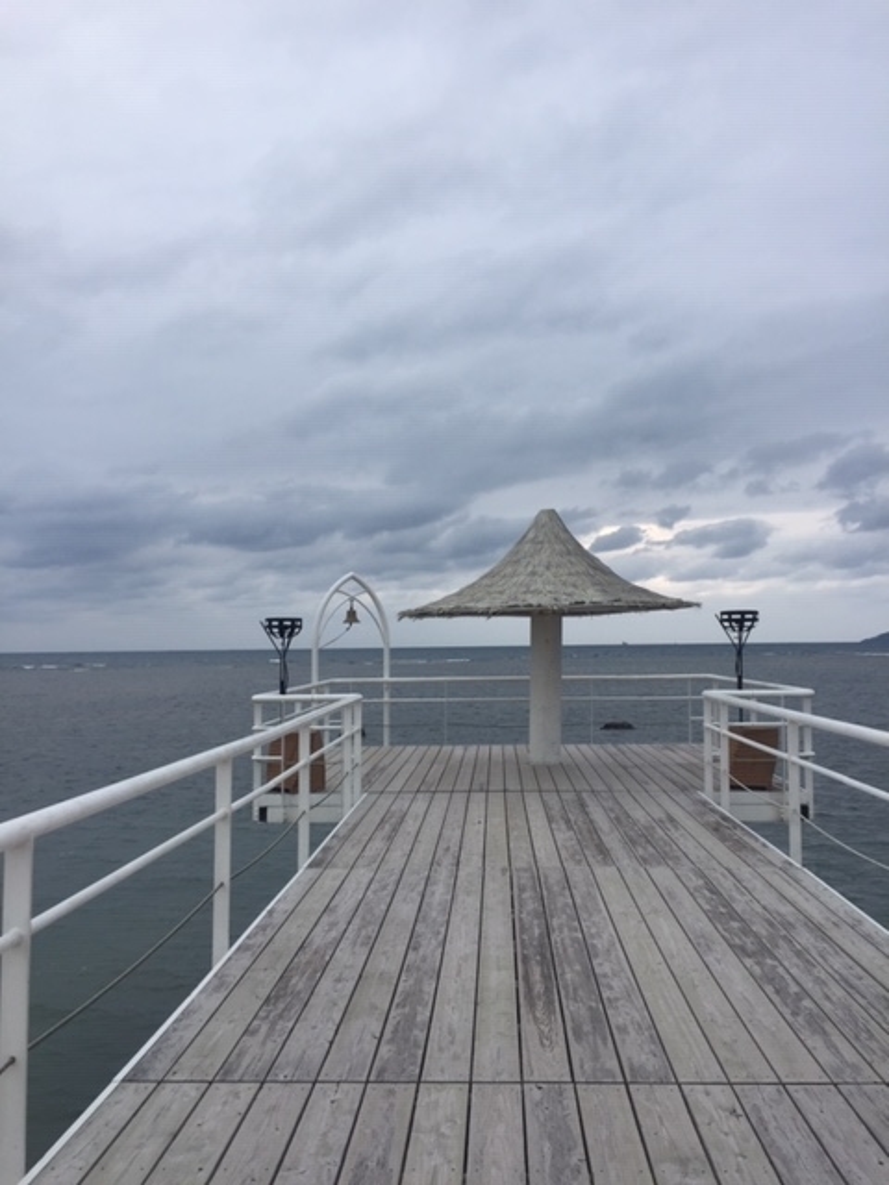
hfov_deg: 48.2
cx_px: 444
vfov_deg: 61.7
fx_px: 993
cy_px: 592
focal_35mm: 29
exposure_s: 1/706
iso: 32
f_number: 2.2
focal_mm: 4.15
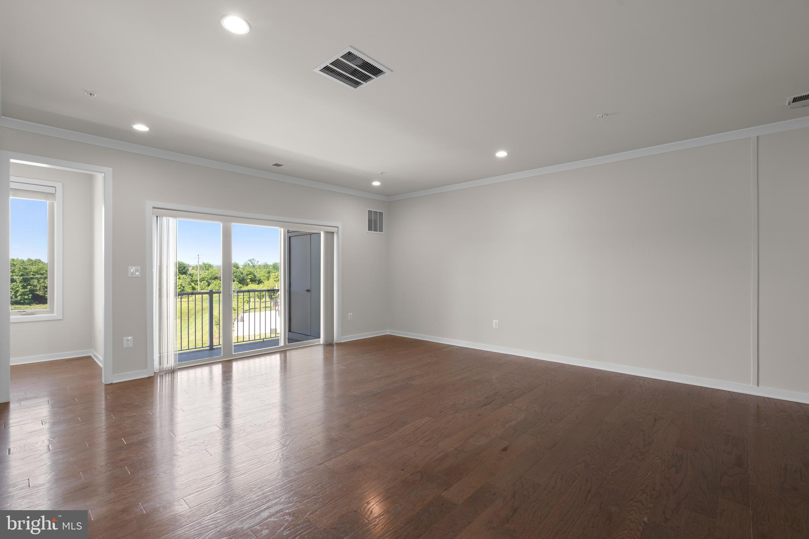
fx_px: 360
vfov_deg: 73.7
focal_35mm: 16
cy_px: 270
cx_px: 404
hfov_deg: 96.7
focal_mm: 16
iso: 100
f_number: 8
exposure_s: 1/2
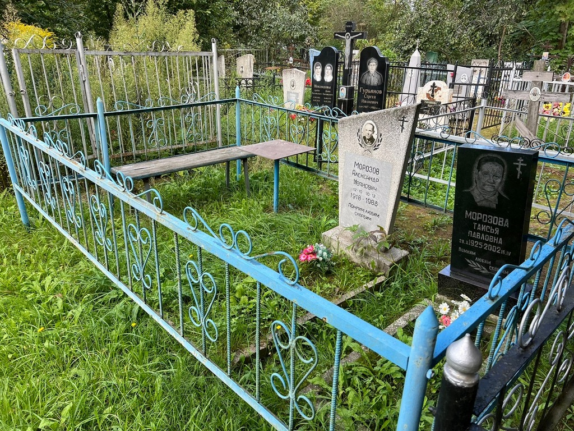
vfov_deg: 53.1
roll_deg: +1.1
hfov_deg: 67.3
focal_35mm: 26
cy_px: 216
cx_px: 287
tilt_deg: -16.7
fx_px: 431
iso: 50
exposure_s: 1/361
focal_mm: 5.7
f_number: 1.5
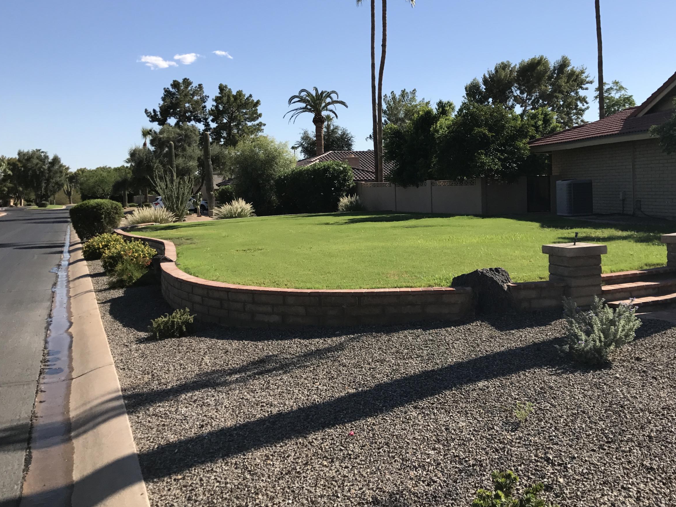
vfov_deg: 39.6
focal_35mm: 36
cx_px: 409
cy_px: 221
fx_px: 703
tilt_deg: -1.8
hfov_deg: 51.0
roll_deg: +1.1
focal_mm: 3.99
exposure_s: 1/2519
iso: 20
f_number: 1.8
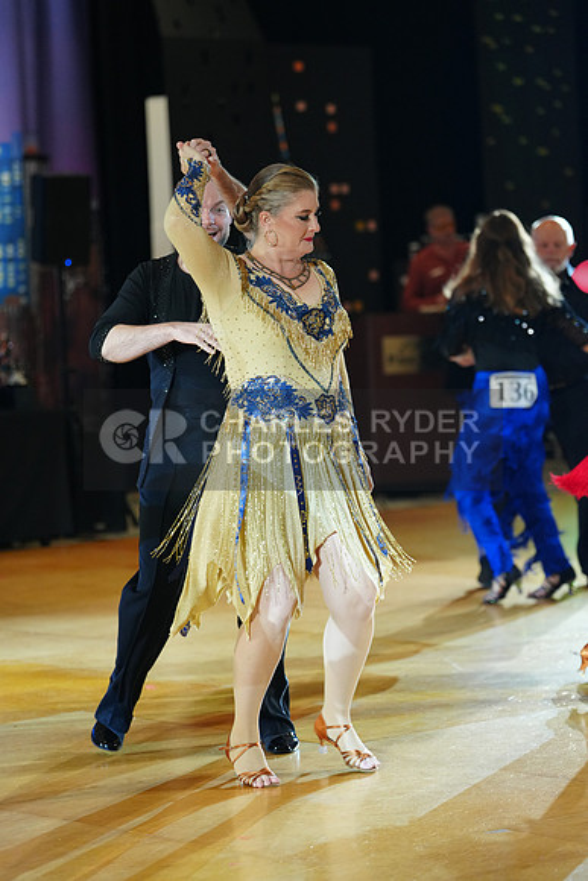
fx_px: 2840
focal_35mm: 116
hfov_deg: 11.8
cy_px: 440
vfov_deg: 17.6
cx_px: 294
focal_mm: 116
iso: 2500
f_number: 2.8
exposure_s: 1/500
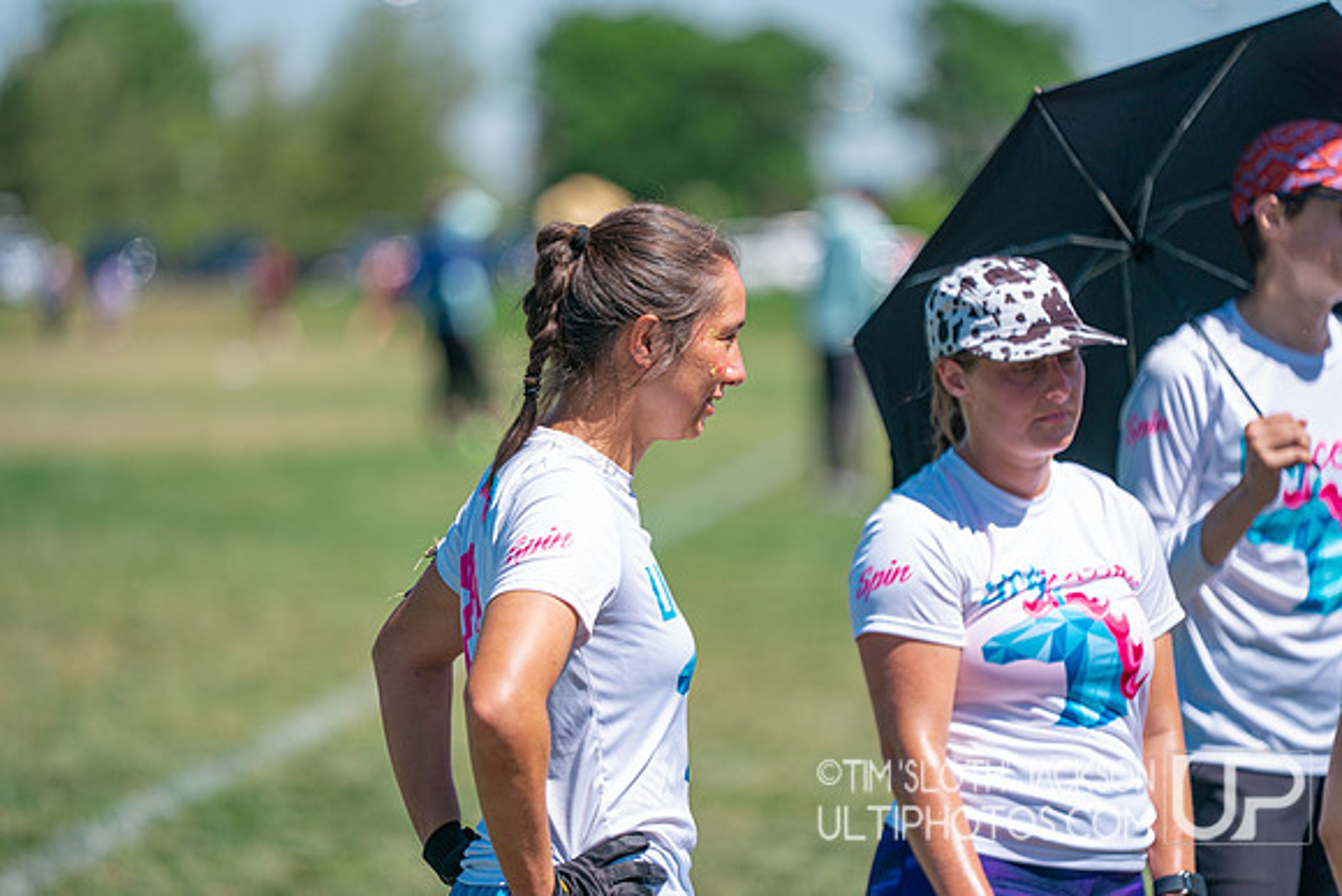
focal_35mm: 200
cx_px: 671
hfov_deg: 10.3
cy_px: 448
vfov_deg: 6.9
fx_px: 7457
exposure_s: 1/3200
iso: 250
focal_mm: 200
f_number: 2.8
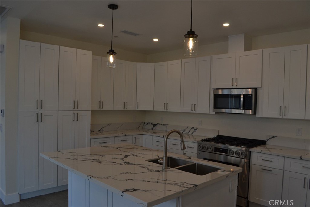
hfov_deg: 67.4
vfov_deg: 47.9
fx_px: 233
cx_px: 155
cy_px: 104
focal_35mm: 27
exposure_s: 1/125
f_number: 5.6
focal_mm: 18
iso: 400
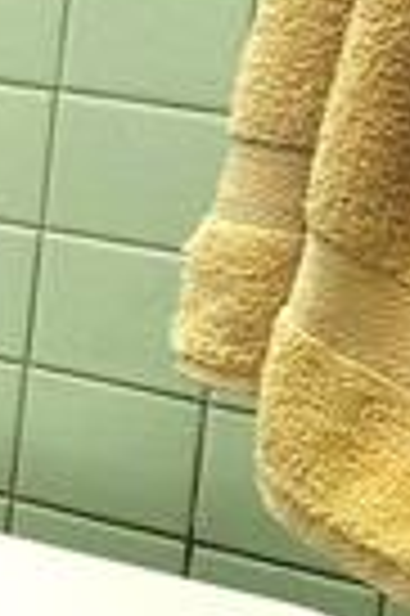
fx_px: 1730
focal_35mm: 101
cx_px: -1298
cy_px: -139
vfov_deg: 19.0
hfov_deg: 7.8
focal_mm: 2.2
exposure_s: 1/60
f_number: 2.2
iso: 160
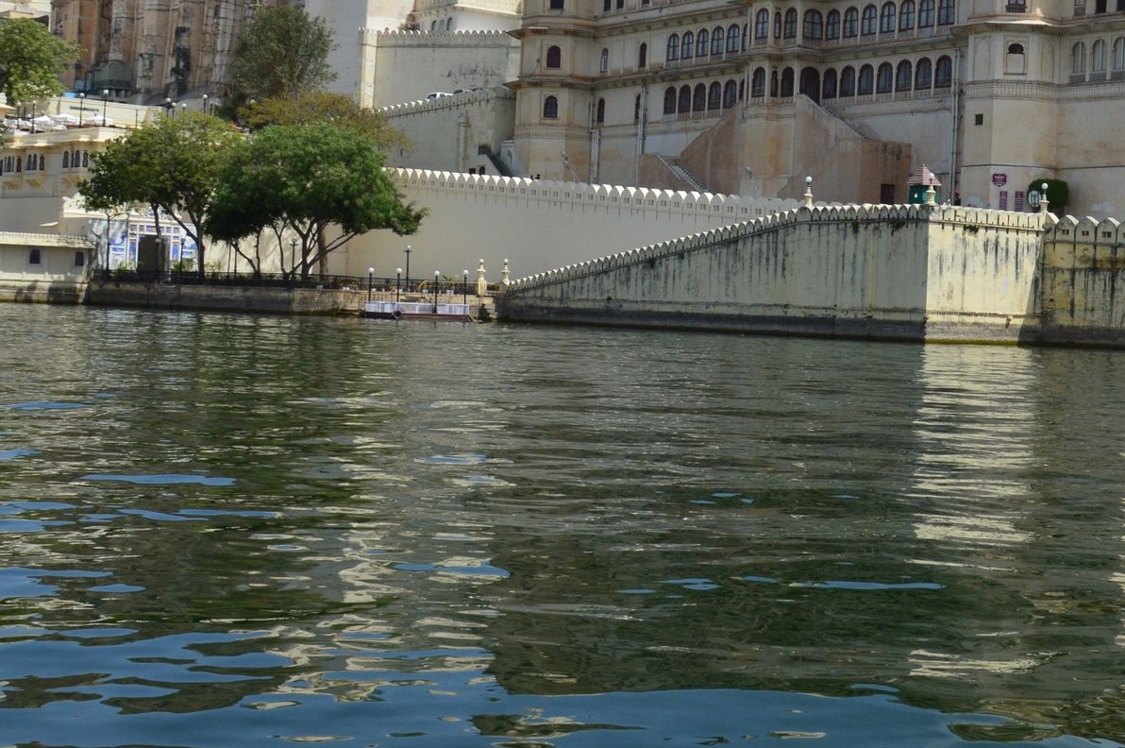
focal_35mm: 58
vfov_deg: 23.3
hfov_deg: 32.5
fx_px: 1810
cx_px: 1050
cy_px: 269
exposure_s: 1/500
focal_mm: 18
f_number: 11
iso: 280
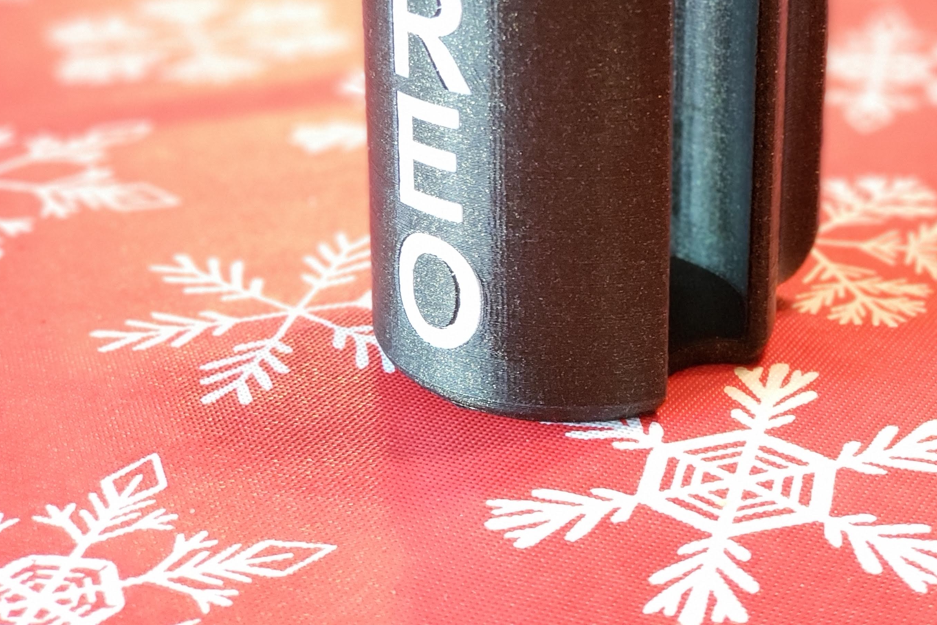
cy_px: 106
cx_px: 600
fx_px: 2082
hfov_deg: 25.3
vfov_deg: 16.9
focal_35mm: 80
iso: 640
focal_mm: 6
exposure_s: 1/24
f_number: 2.4
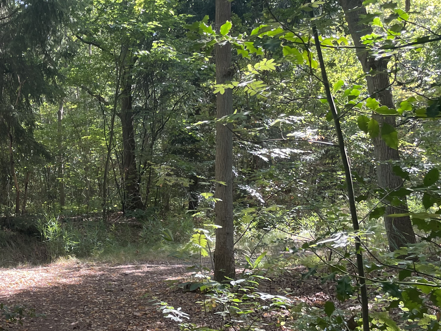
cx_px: 9
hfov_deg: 31.9
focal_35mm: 56
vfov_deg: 26.1
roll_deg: +1.9
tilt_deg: +2.8
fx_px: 713
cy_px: 158
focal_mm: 4.2
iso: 32
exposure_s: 1/121
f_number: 1.6
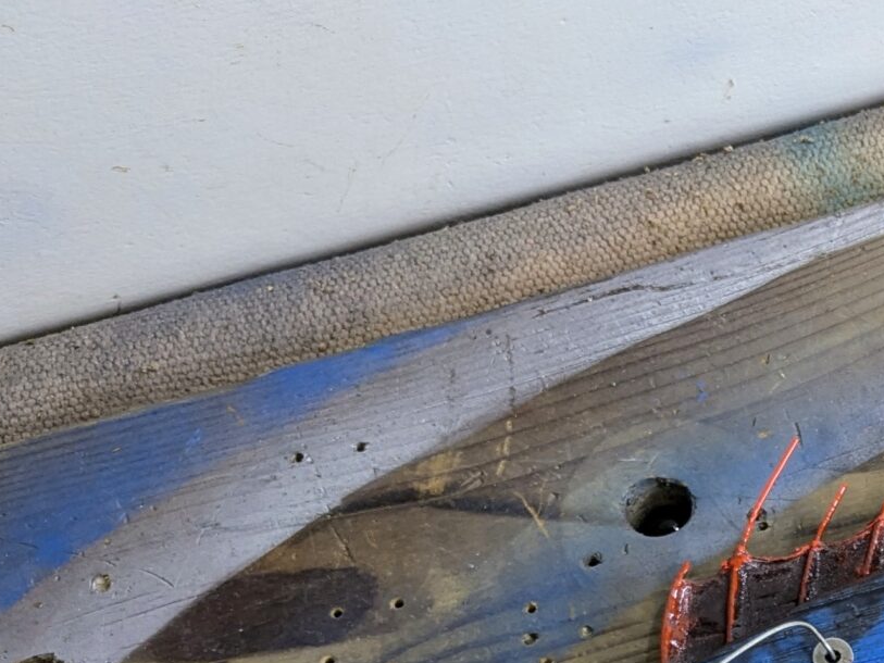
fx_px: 2171
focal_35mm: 85
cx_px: 1166
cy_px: 913
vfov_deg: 16.2
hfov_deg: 20.8
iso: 50
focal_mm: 4.38
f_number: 1.73
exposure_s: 1/50
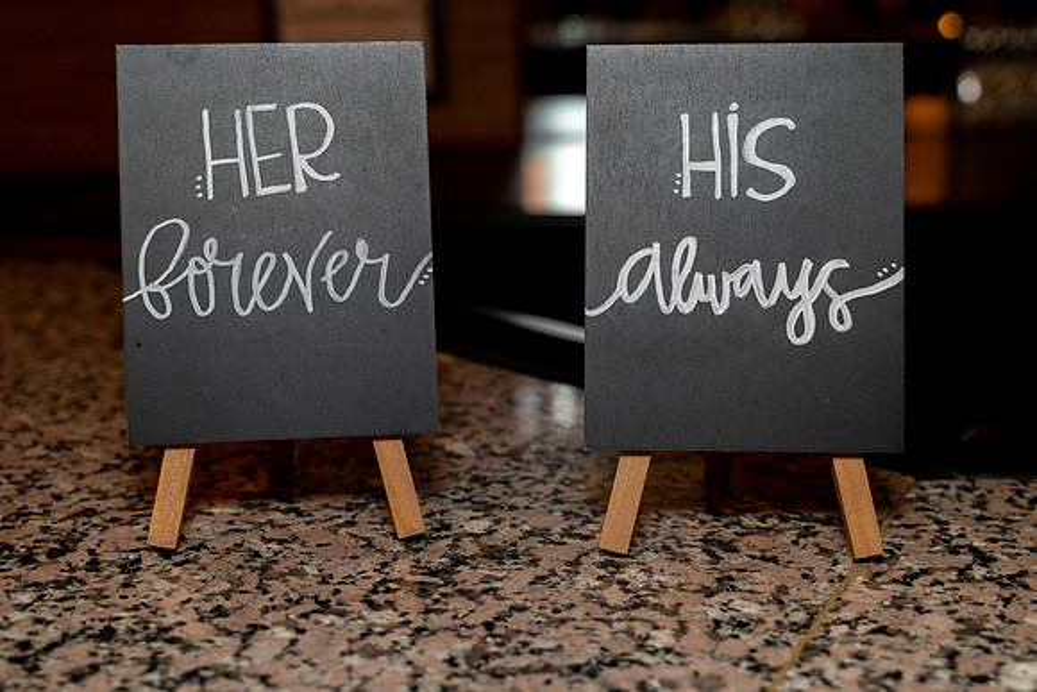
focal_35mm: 52
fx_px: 1498
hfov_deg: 38.2
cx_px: 518
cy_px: 346
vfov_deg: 26.0
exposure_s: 1/60
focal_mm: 52
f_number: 4.5
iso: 800
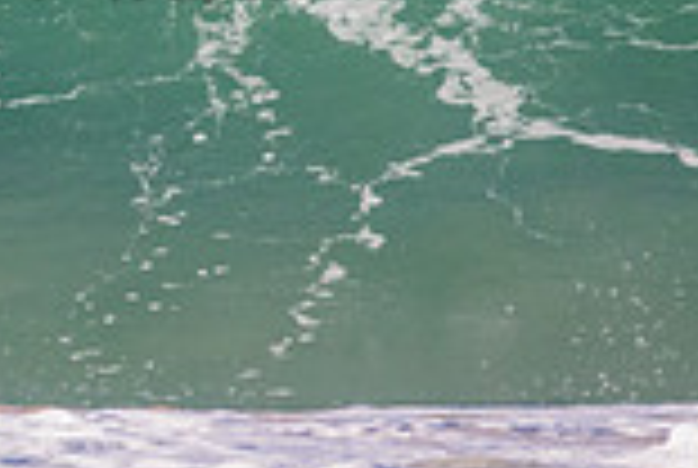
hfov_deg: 0.7
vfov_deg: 0.5
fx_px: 58006
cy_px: -106
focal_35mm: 2986
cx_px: -194
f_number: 11
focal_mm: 800
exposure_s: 1/2000
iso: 2200
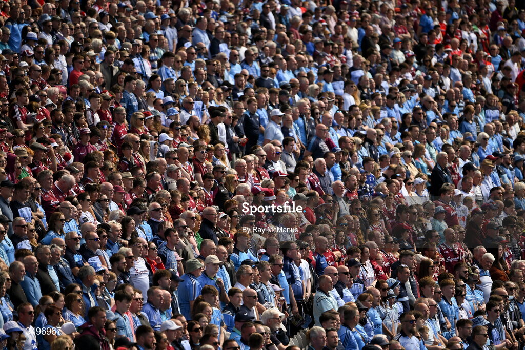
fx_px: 5834
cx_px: 262
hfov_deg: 5.2
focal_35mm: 400
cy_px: 175
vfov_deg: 3.4
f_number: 4.5
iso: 500
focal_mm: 400
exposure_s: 1/3200
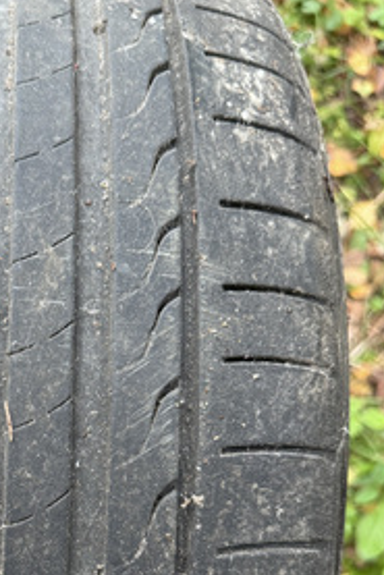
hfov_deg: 28.6
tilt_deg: -78.6
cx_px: 32
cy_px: 446
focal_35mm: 45
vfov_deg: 42.0
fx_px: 719
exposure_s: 1/87
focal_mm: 6.76
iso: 200
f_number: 1.78
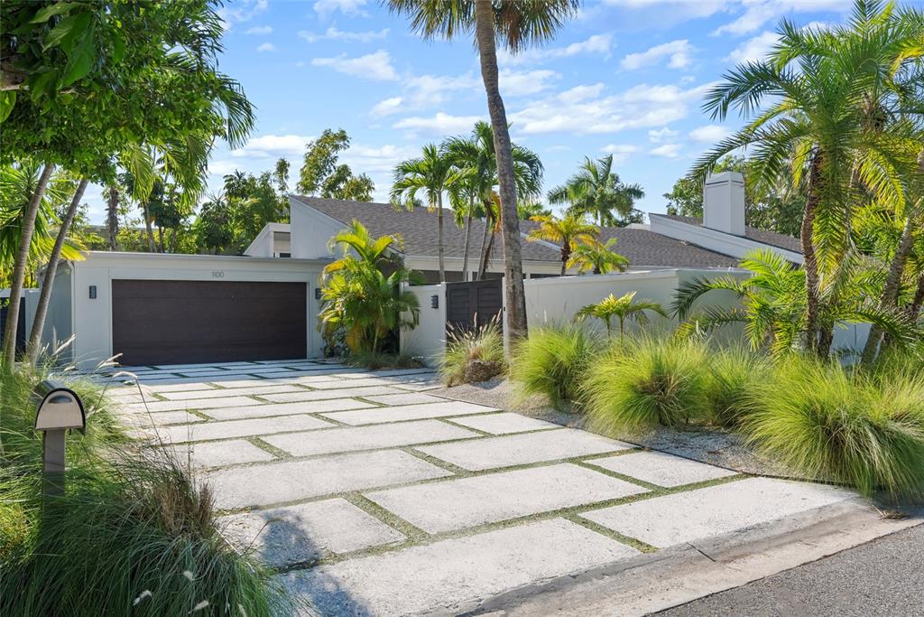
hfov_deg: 63.7
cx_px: 462
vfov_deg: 45.0
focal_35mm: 29
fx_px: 744
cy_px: 308
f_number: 8
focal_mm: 29
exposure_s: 1/80
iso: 100
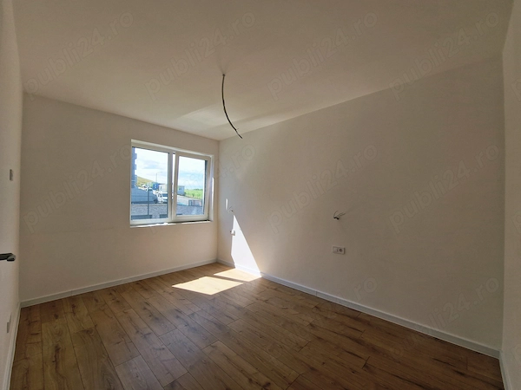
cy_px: 195
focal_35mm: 13
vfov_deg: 89.9
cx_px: 260
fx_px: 196
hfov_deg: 106.2
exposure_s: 1/370
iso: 50
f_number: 2.2
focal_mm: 2.2
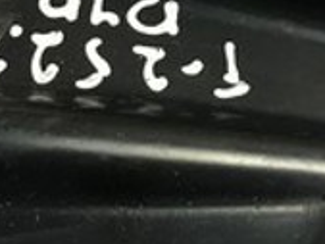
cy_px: 102
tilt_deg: -63.6
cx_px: 98
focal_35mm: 106
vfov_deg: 14.0
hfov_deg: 18.5
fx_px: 996
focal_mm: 3.99
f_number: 1.8
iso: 40
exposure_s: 1/33
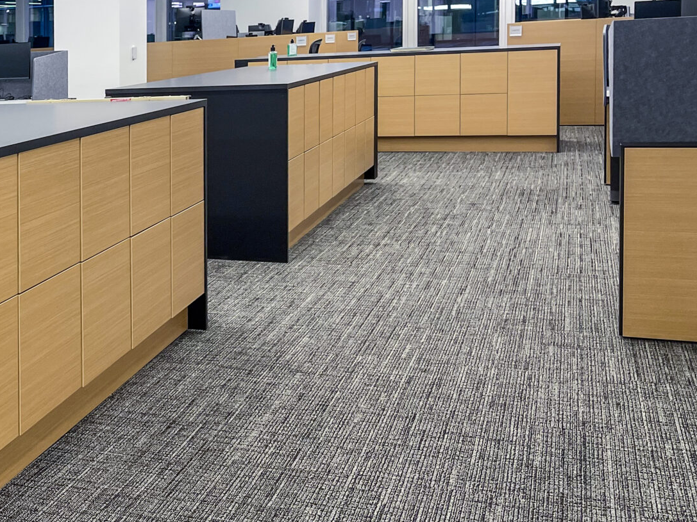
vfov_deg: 29.4
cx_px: 80
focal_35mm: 49
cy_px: 155
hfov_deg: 36.7
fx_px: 987
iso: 125
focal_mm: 5.1
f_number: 1.6
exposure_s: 1/100
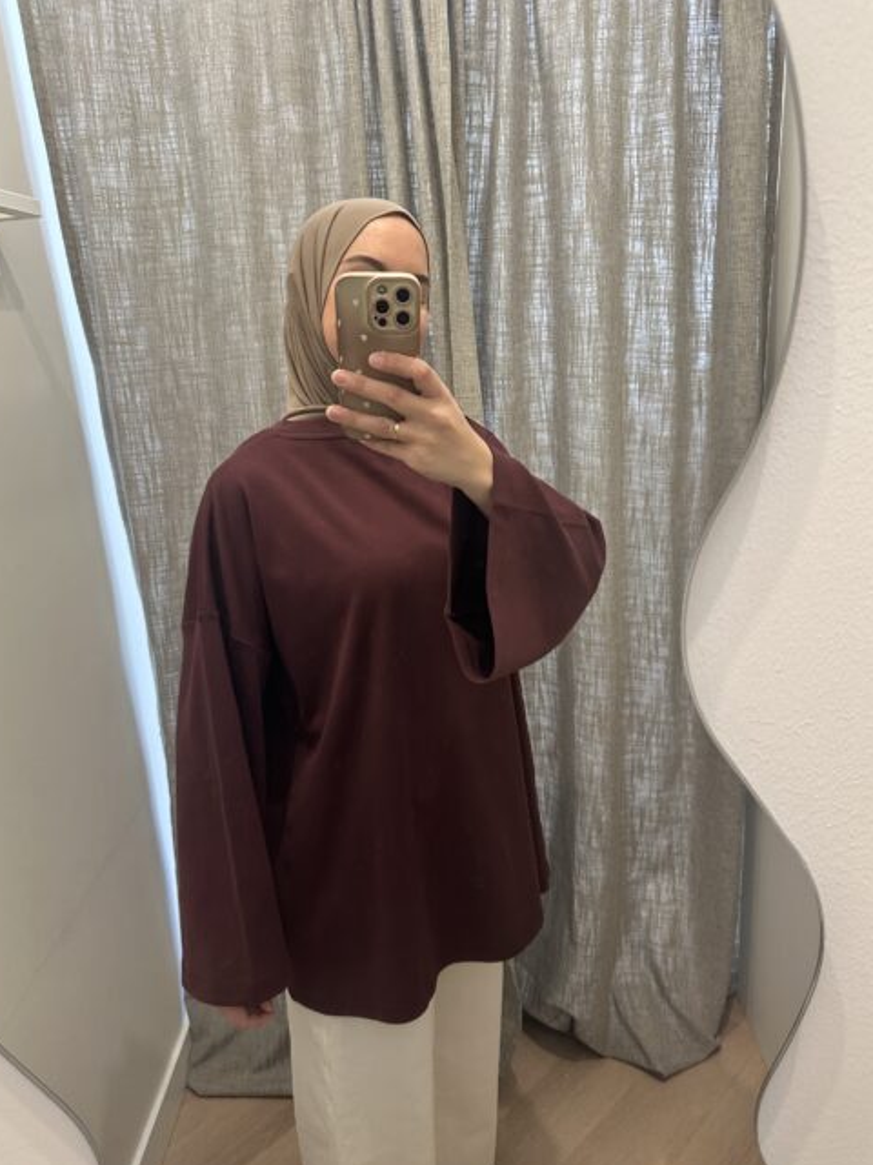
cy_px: 574
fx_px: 841
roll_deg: +3.3
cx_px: 429
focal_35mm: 25
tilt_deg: -16.0
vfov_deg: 69.4
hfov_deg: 54.9
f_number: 1.78
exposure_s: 1/60
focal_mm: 6.86
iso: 320
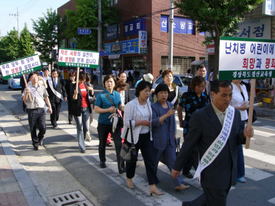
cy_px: 103
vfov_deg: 39.7
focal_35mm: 36
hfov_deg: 51.4
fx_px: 286
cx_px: 138
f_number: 4
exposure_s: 1/250
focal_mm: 6
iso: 50
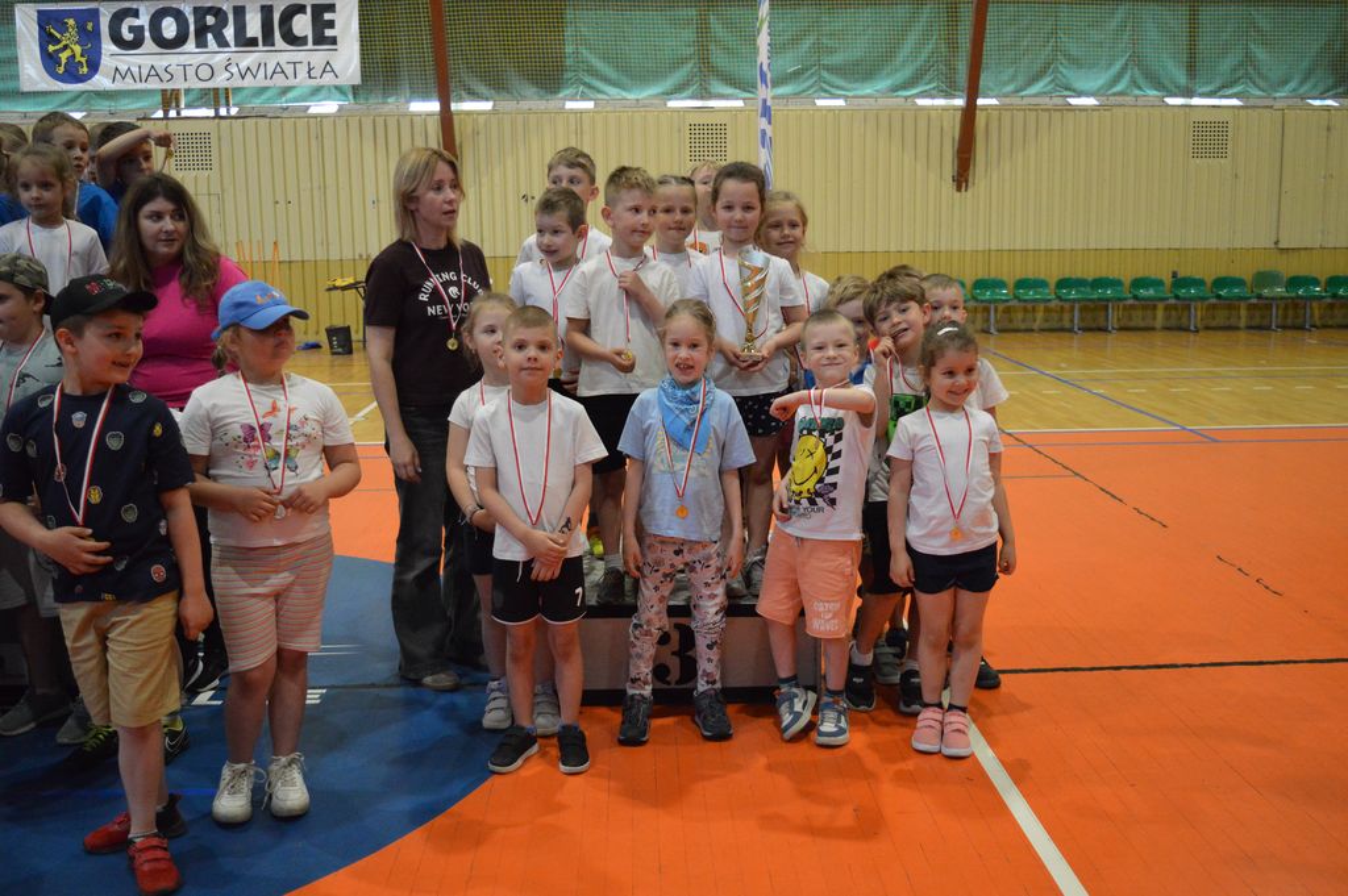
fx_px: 1291
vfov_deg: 38.3
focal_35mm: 34
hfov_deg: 55.1
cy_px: 448
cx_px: 674
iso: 3200
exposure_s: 1/500
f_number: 3.8
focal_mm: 23
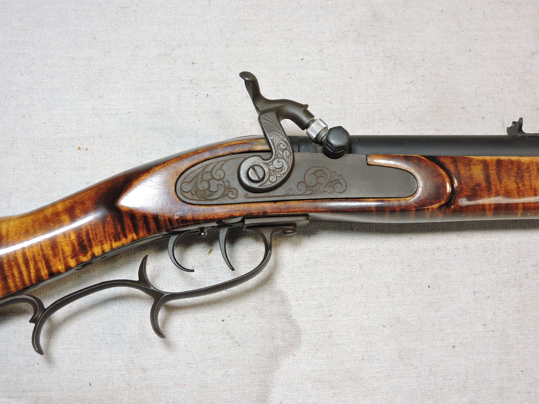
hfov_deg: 32.2
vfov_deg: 24.4
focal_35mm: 60
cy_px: 202
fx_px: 934
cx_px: 270
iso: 200
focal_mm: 10.7
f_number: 3.7
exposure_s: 1/60
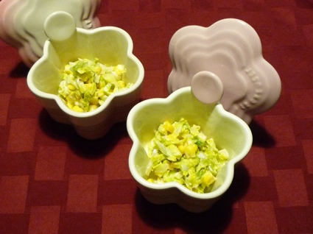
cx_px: 156
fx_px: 416
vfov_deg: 31.5
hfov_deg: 41.3
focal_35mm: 46
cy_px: 117
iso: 400
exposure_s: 1/8
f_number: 2.8
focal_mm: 4.5
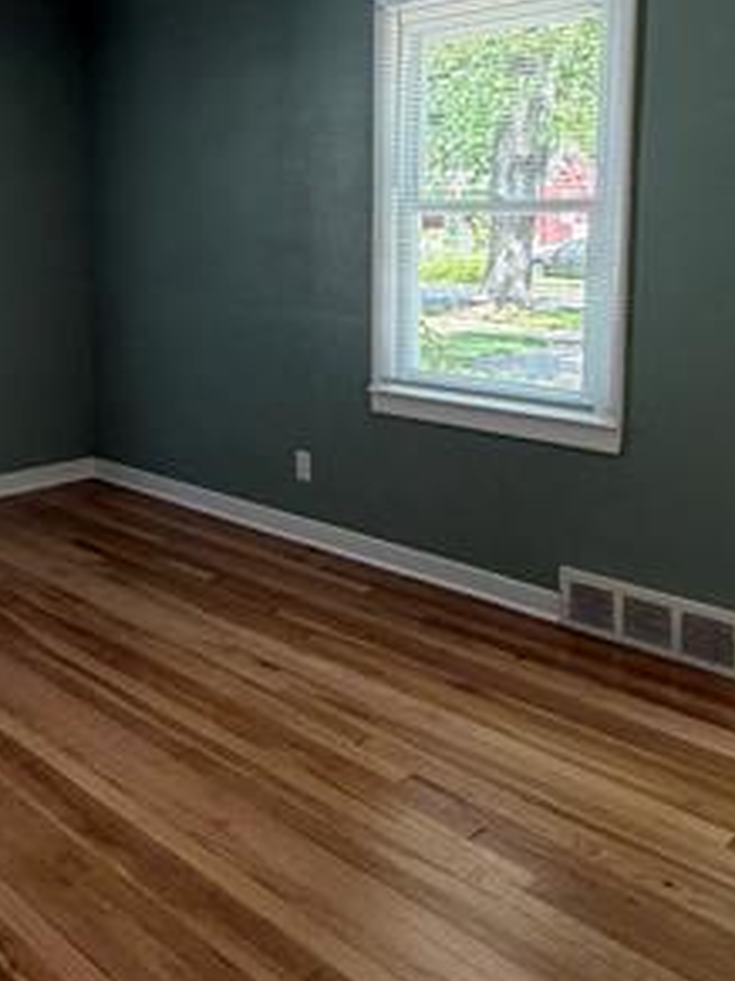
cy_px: 347
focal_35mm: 37
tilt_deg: -7.0
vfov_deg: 49.5
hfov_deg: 37.9
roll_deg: +1.9
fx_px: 1048
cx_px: 202
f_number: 2.2
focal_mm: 2.22
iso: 250
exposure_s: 1/121
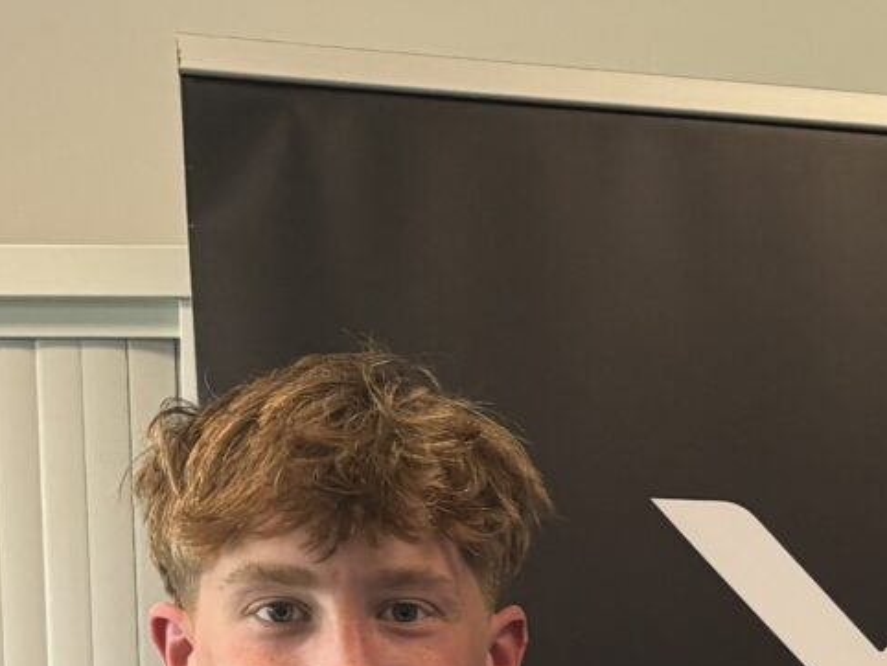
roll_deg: +0.3
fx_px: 3538
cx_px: 1660
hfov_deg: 12.8
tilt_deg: -3.8
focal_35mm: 138
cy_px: 1028
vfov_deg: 10.4
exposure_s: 1/71
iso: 100
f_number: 1.6
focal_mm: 5.96
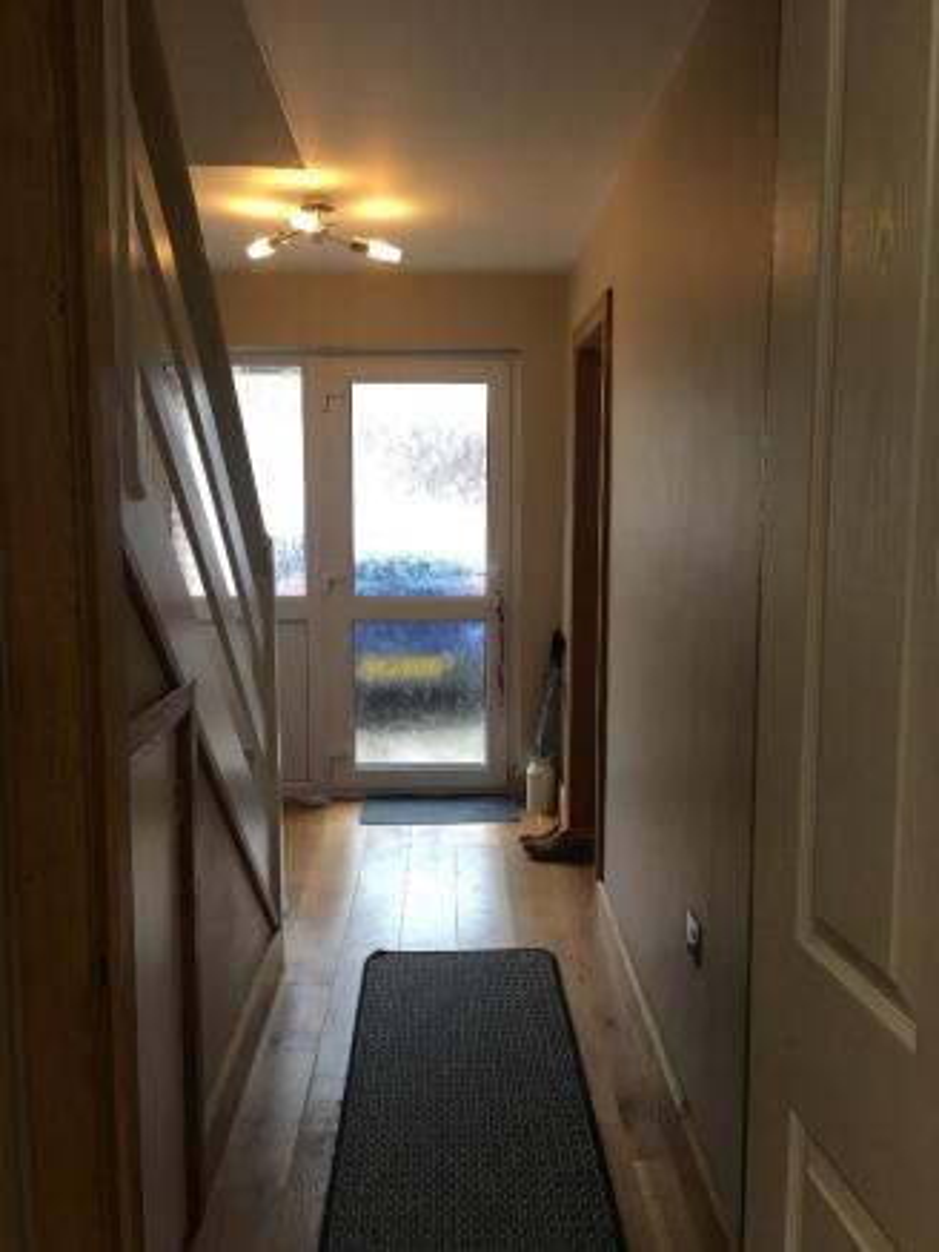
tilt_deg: -4.9
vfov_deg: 61.6
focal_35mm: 29
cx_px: 470
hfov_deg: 48.2
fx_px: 1048
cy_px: 626
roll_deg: +0.4
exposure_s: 1/33
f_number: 2.2
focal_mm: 4.15
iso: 32
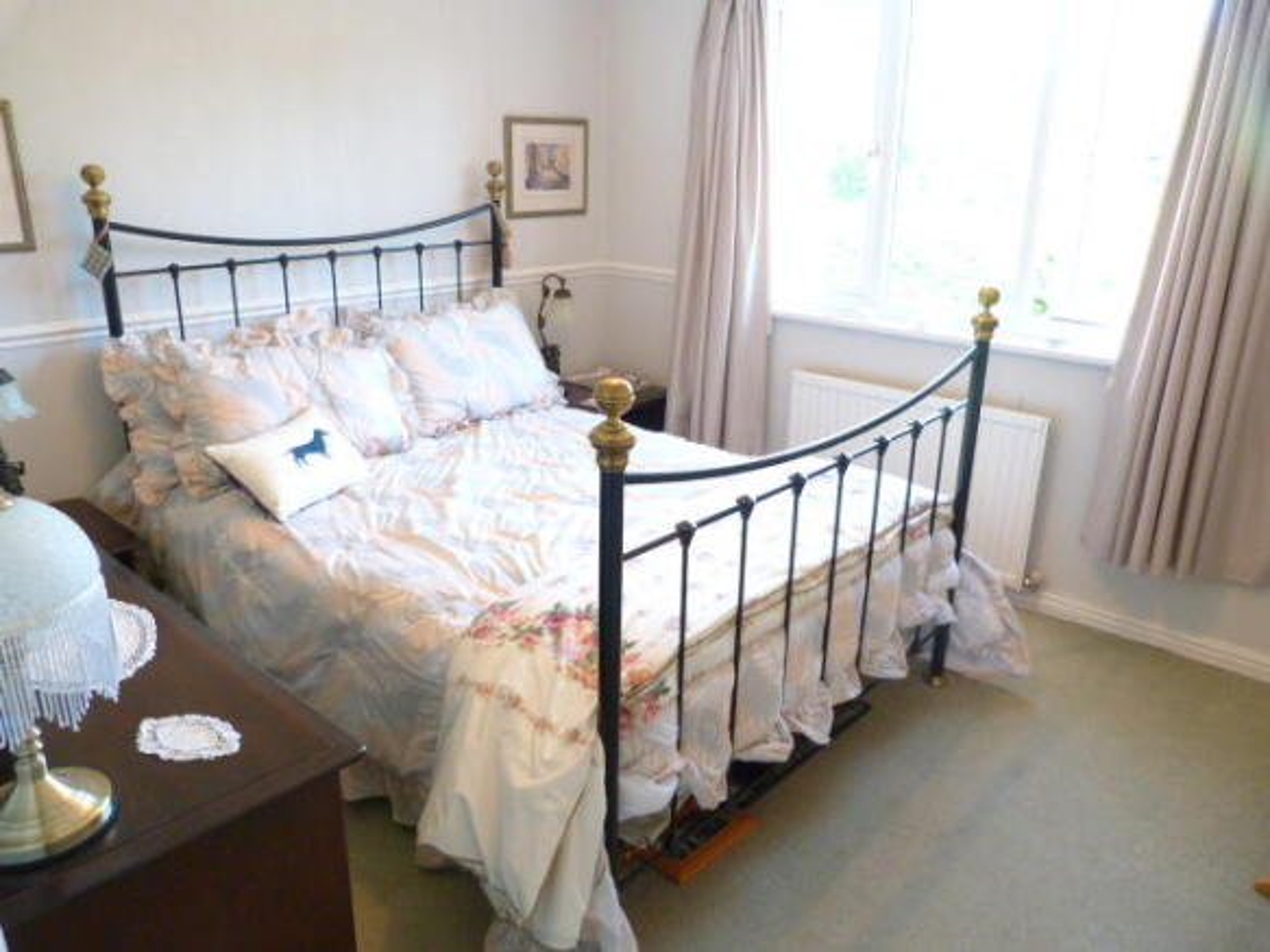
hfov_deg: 69.4
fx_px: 917
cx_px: 635
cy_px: 476
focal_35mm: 25
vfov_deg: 54.9
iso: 400
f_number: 2.8
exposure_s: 1/40
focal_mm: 4.5
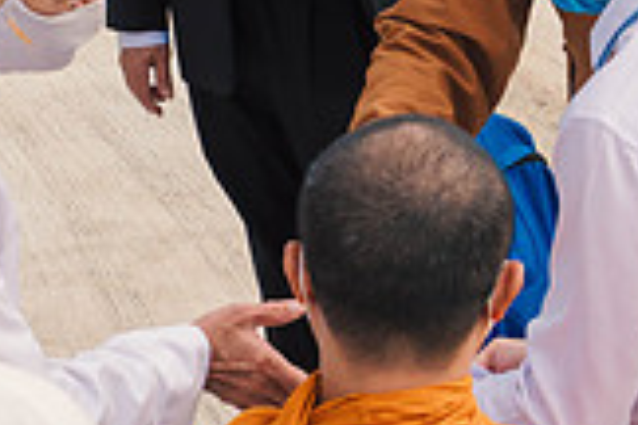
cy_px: -14
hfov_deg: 7.7
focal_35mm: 268
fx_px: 4749
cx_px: 260
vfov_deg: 5.1
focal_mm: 35
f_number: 5.6
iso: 160
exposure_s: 1/320
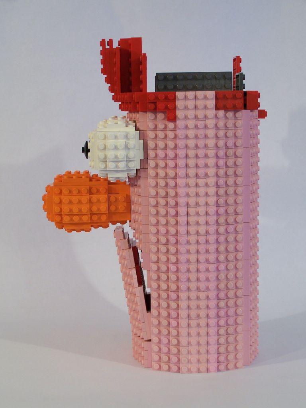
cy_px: 204
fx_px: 790
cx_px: 153
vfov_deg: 29.0
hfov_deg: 21.9
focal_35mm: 67
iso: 80
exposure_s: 1/4
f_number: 3.2
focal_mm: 11.1
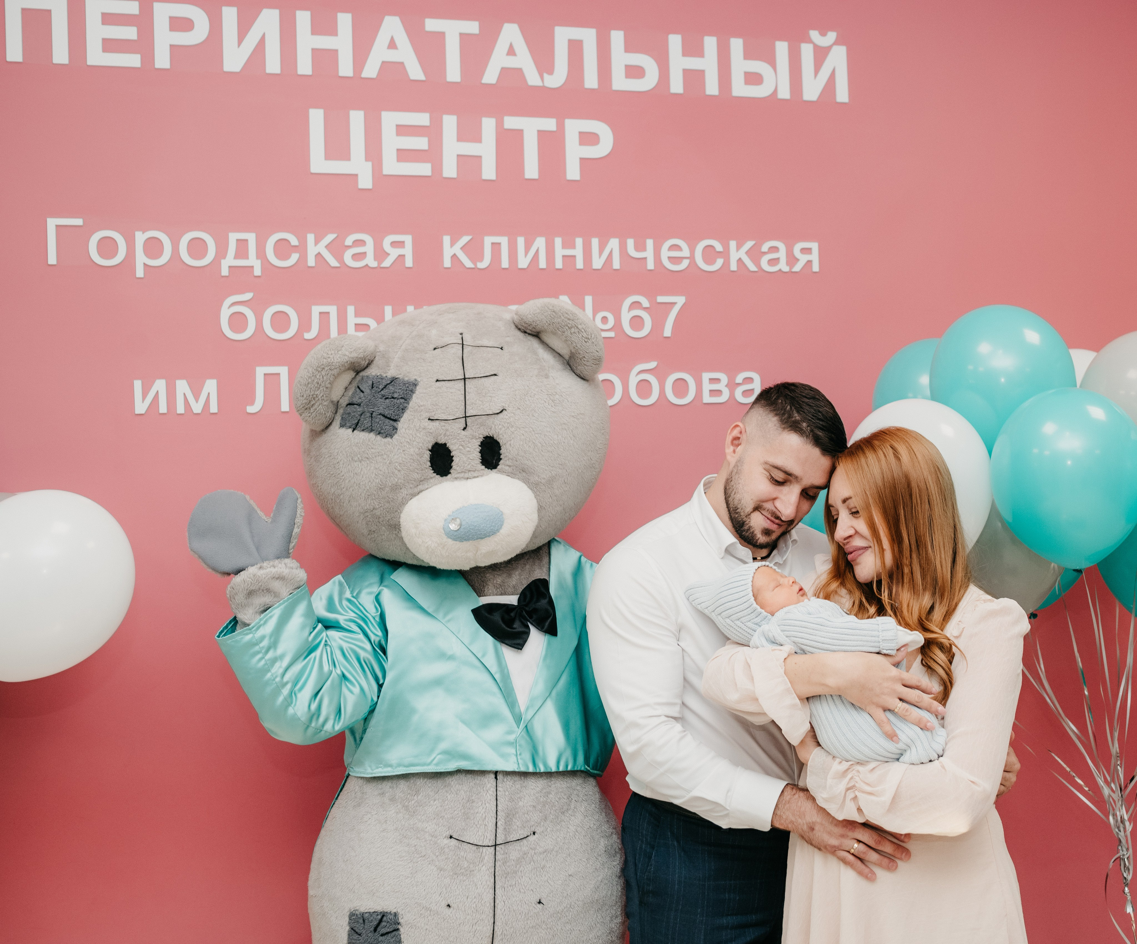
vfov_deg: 37.9
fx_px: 1376
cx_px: 708
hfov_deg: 44.5
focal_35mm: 40
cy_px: 472
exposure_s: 1/160
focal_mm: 35
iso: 640
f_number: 4
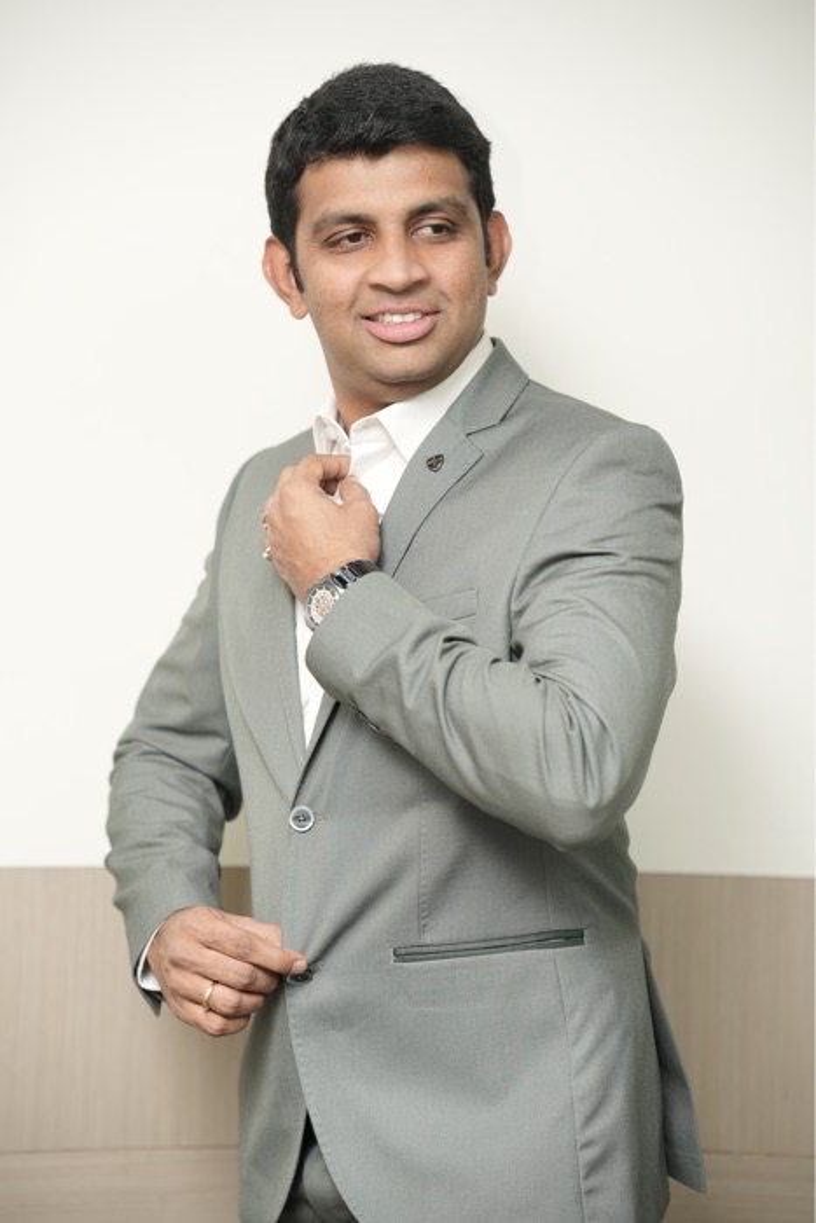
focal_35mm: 85
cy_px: 612
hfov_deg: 16.1
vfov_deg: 23.9
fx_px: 2888
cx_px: 408
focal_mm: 85
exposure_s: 1/100
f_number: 2.8
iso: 500
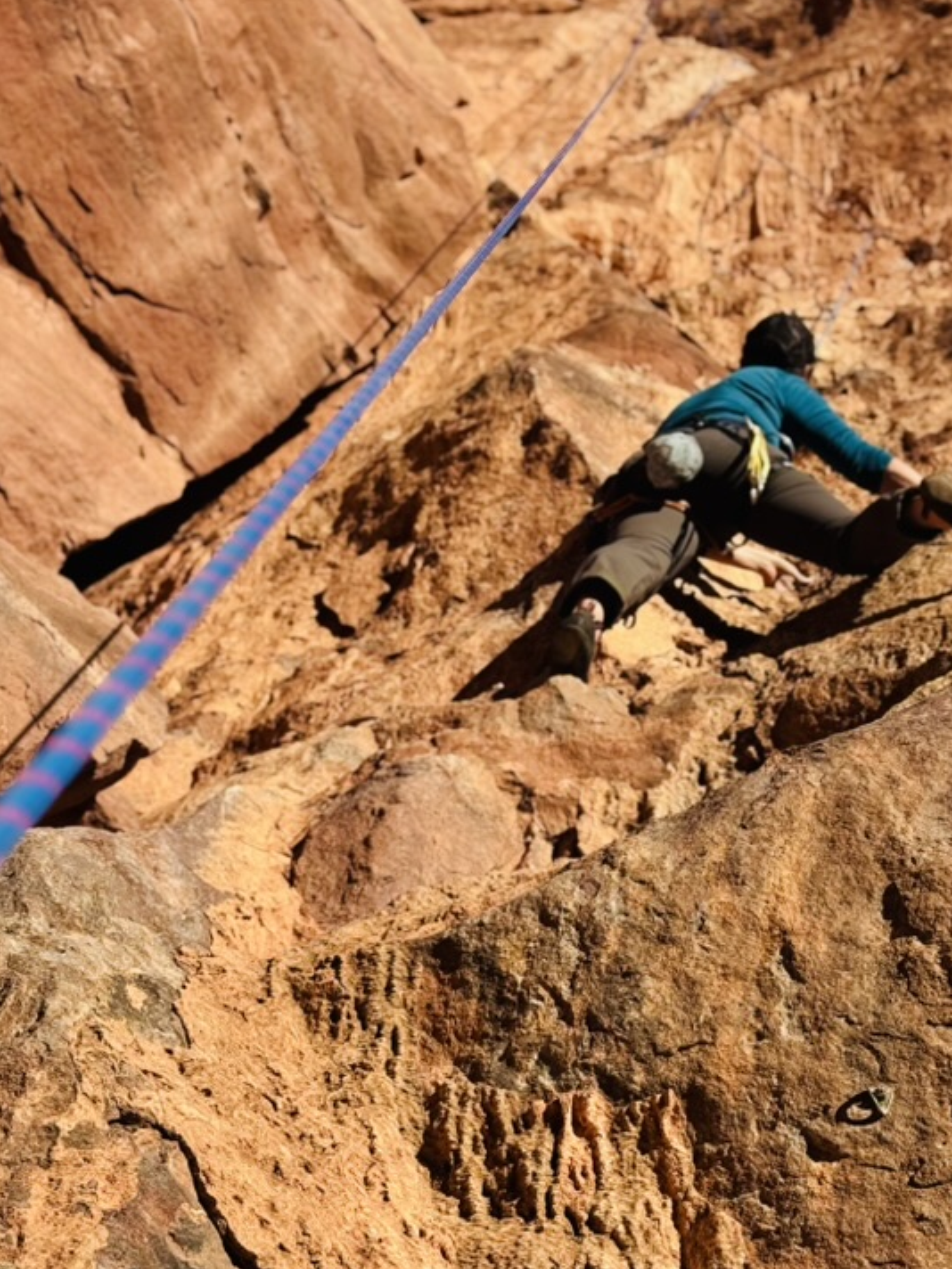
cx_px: 567
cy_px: 731
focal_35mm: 69
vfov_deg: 28.1
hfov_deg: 21.3
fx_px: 2530
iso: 64
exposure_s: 1/4049
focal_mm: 6.76
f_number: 1.78
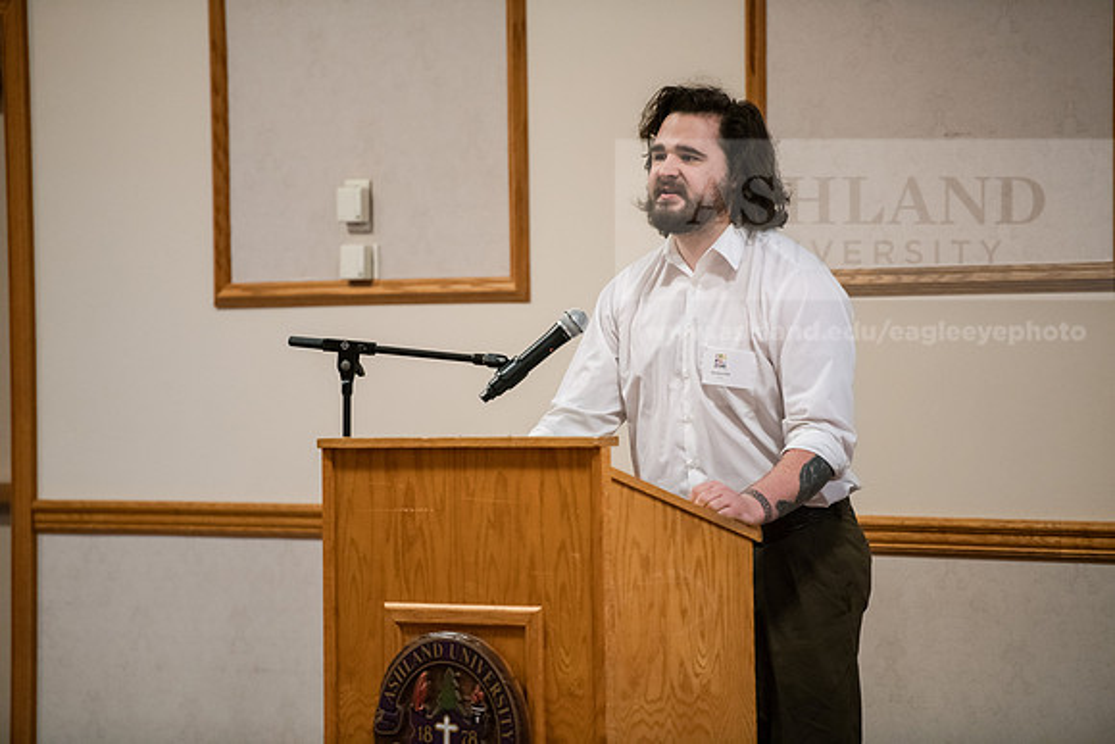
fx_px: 6196
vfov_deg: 6.9
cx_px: 558
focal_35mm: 200
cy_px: 372
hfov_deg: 10.3
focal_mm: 200
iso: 3200
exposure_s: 1/200
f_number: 2.8
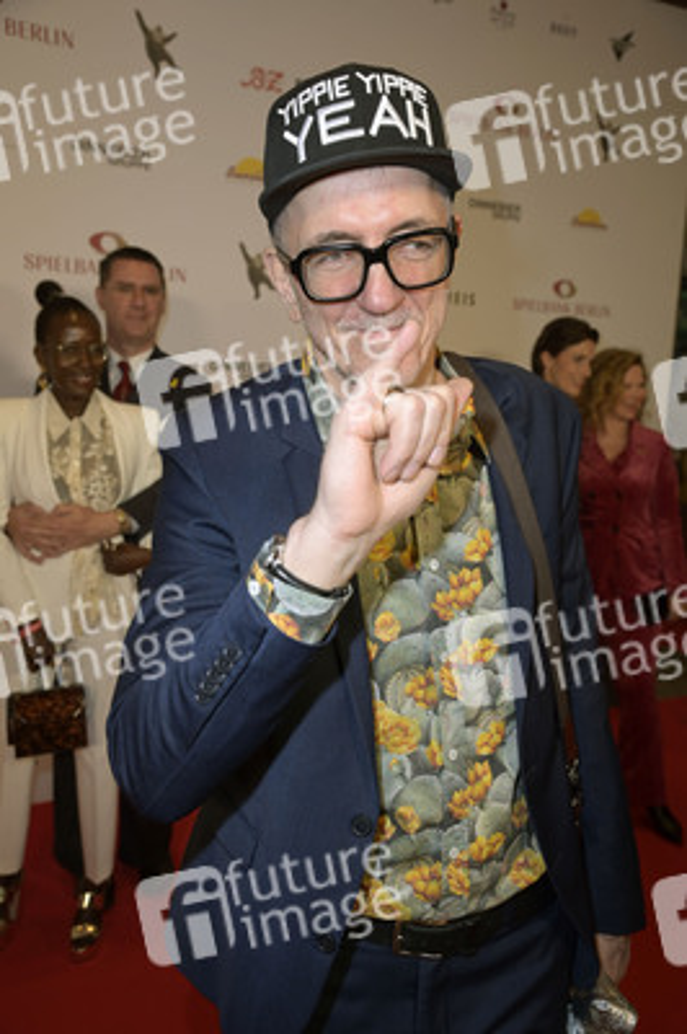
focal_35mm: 34
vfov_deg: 55.8
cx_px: 344
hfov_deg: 38.8
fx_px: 975
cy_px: 517
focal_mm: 34
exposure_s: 1/160
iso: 640
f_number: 5.6
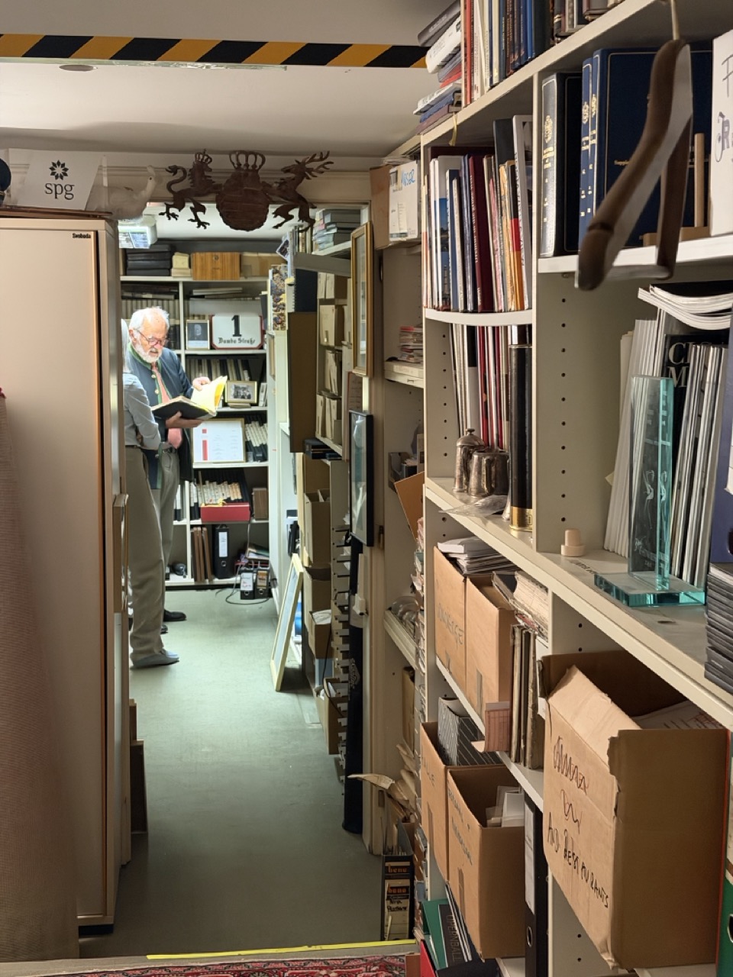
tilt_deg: -5.7
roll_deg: +0.0
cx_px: 366
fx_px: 1355
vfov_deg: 39.7
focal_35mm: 48
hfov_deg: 30.3
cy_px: 488
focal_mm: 6.76
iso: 400
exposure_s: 1/33
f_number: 1.78
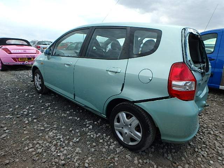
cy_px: 84
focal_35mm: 21
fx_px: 136
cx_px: 112
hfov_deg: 79.0
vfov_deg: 63.4
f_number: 3.5
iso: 125
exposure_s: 1/500
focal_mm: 3.7
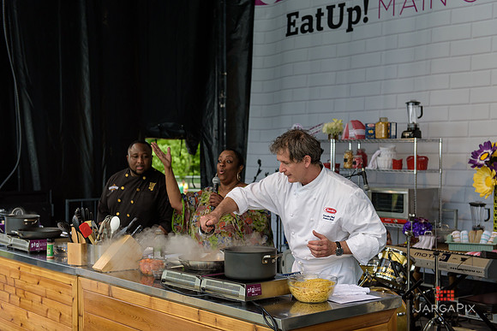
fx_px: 759
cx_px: 248
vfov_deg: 24.6
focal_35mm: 55
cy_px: 166
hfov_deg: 36.2
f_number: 3.2
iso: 200
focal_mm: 55
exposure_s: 1/1250
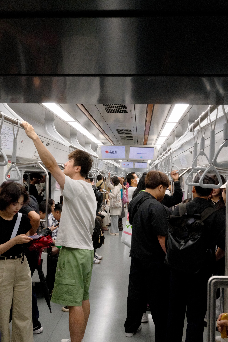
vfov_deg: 54.4
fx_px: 332
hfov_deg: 37.9
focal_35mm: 35
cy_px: 171
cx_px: 114
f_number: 9
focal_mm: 23
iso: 5000
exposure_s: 1/100
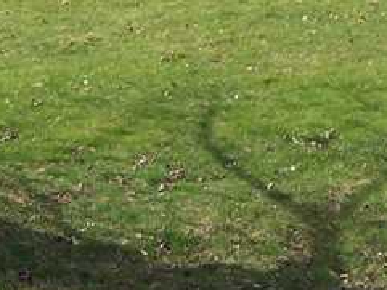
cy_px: -136
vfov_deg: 11.3
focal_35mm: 126
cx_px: 405
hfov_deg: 15.3
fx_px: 1409
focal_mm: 6.3
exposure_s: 1/500
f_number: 2.8
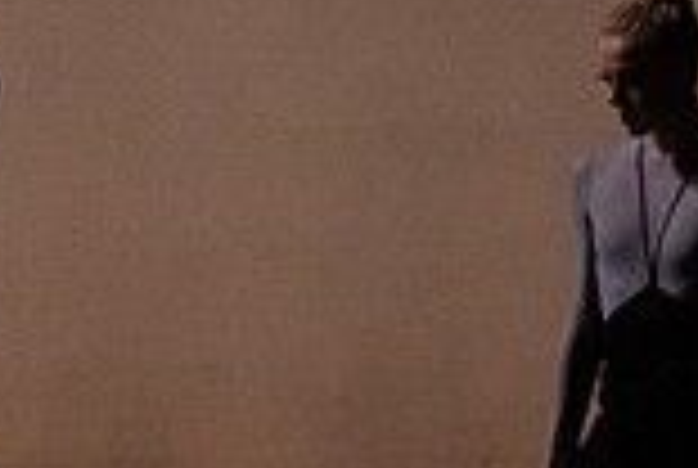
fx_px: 13190
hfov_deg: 3.0
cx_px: 153
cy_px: 79
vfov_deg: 2.0
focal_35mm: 679
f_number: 6.3
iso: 12800
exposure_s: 1/500
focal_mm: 182
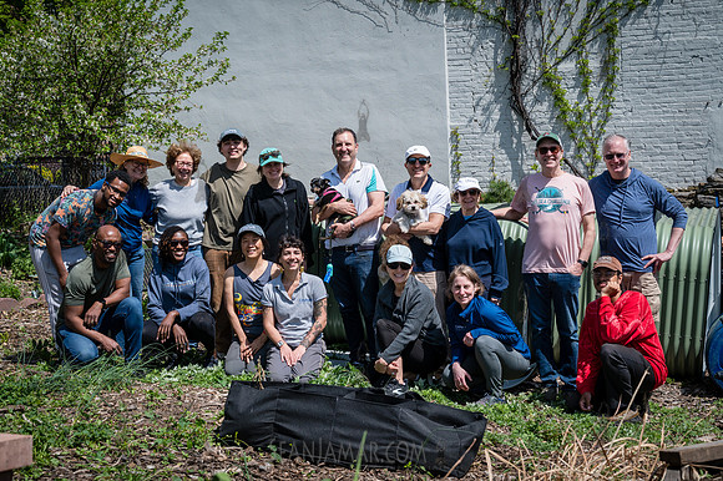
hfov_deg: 39.6
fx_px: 1004
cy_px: 240
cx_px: 362
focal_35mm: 50
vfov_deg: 27.0
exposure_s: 1/1250
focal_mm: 50
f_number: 8
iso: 500
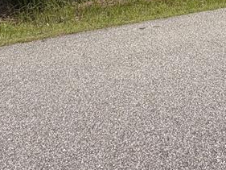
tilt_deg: +7.9
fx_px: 333
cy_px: -114
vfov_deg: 21.5
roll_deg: +2.4
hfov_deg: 36.2
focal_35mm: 51
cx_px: 181
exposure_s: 1/876
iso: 20
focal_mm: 2.22
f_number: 2.2
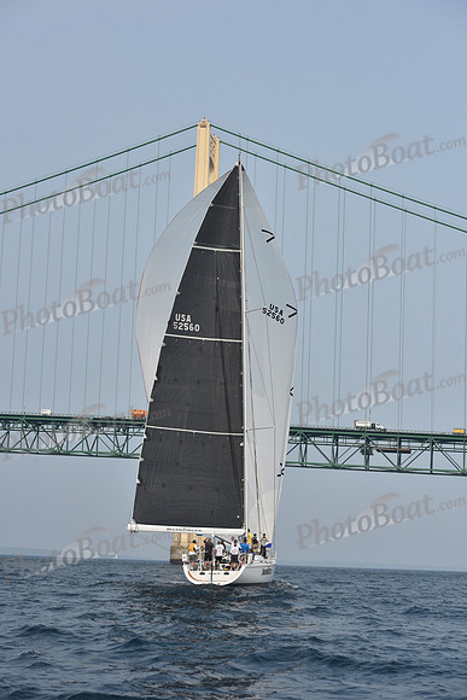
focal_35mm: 70
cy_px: 350
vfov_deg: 28.8
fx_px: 1361
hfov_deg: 19.5
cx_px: 234
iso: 250
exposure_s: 1/1250
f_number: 7.1
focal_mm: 70
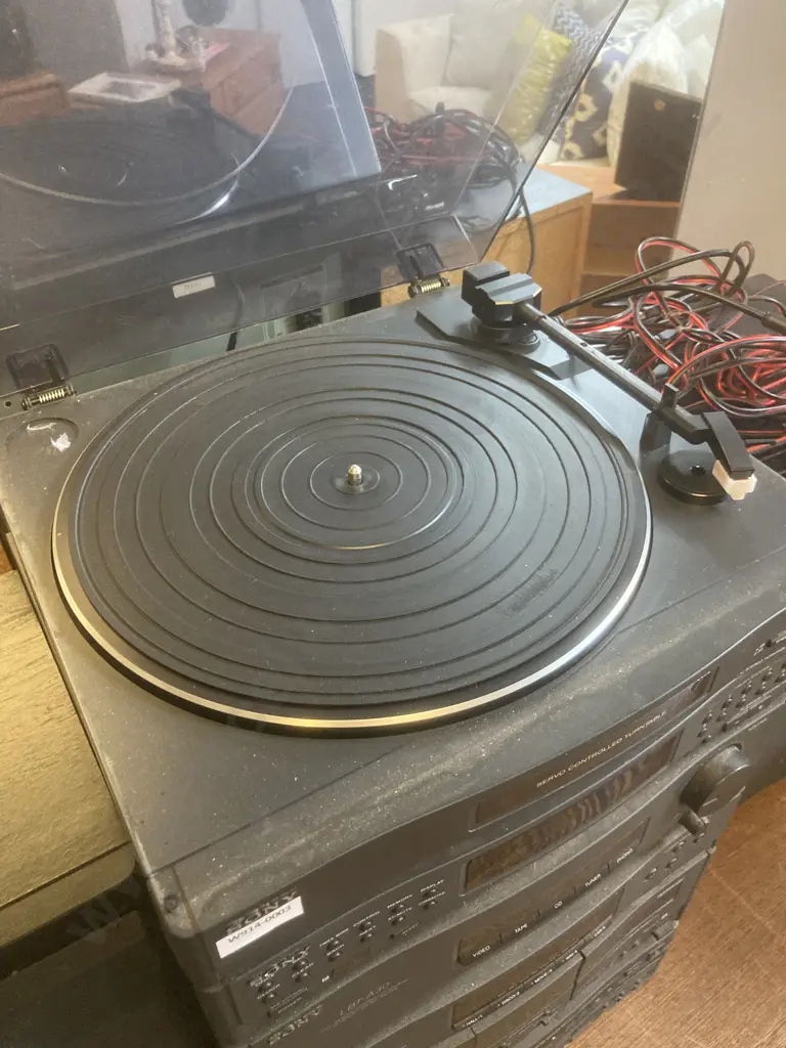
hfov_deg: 49.7
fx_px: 848
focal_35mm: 28
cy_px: 524
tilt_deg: -40.8
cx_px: 393
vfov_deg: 63.4
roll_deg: -1.1
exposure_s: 1/33
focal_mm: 3.99
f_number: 1.8
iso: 400
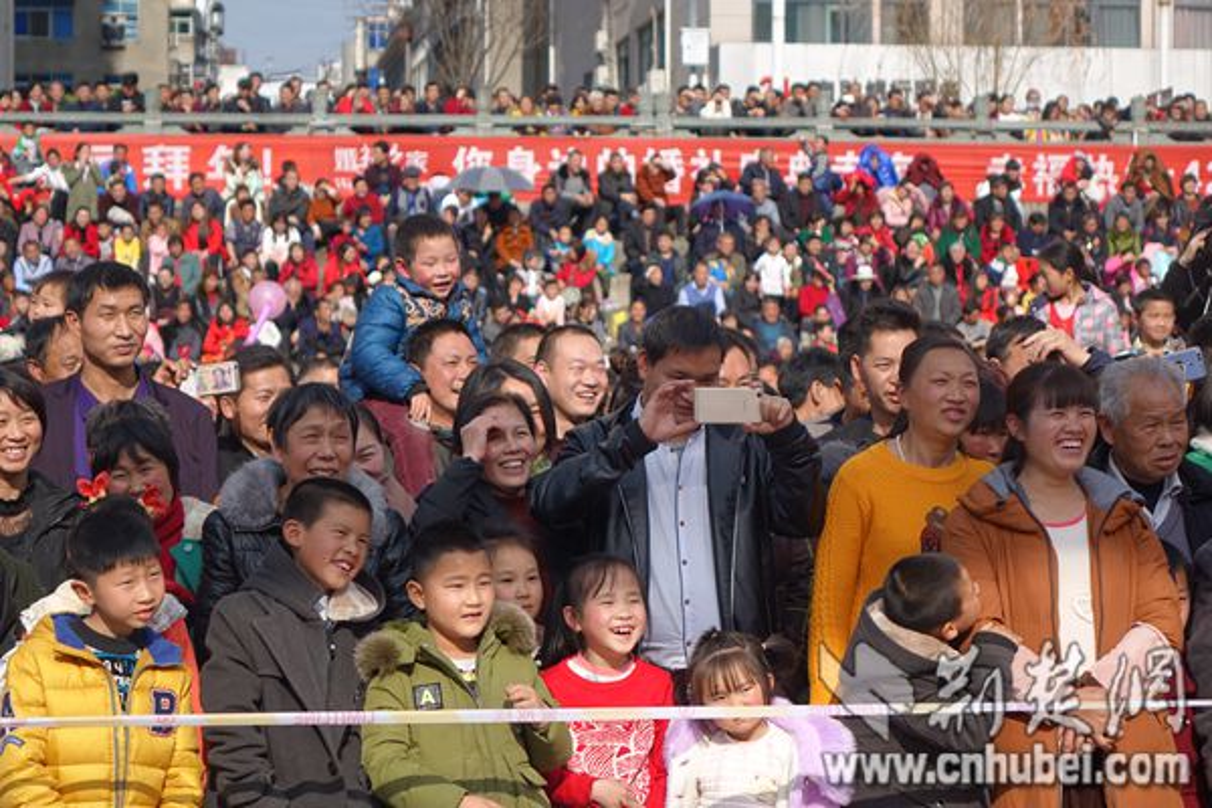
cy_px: 404
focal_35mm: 100
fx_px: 3366
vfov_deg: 13.7
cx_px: 606
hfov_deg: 20.4
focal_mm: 36.77
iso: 125
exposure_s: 1/1600
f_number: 3.2
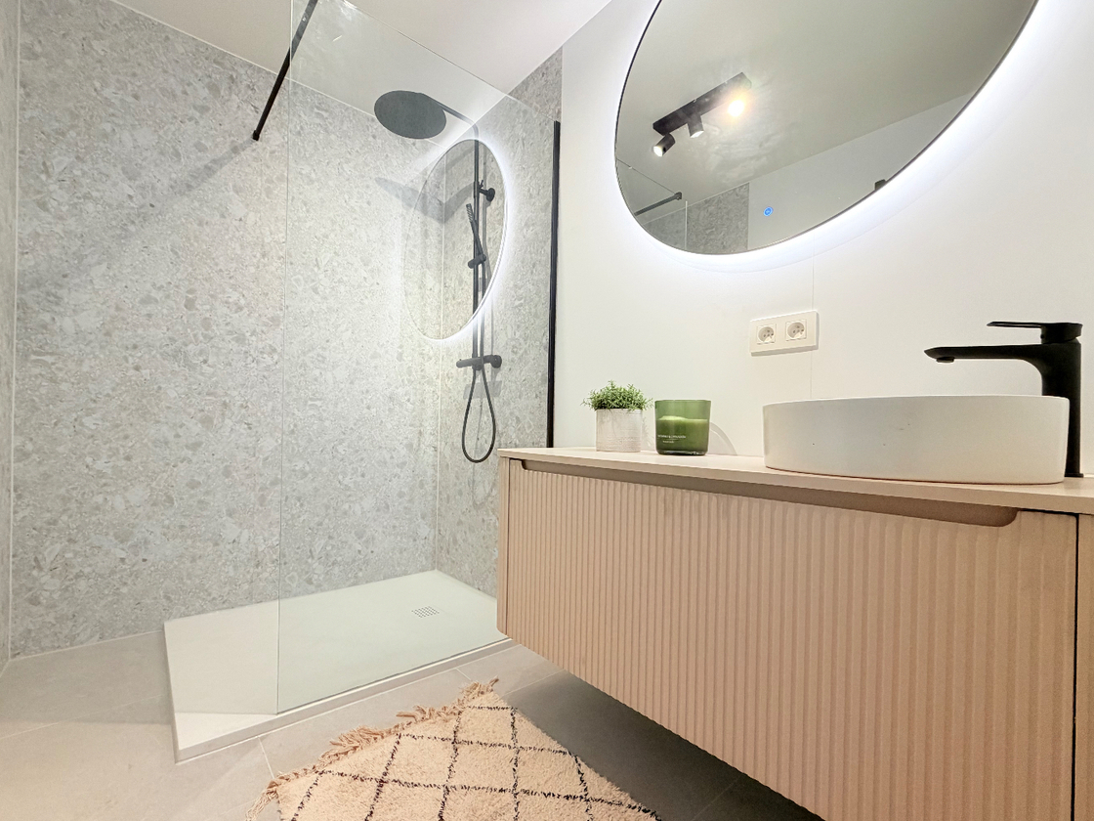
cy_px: 429
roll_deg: -0.4
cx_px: 511
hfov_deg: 98.0
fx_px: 474
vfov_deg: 81.7
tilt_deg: +1.1
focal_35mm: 15
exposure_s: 1/100
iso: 250
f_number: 2.2
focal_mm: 2.22
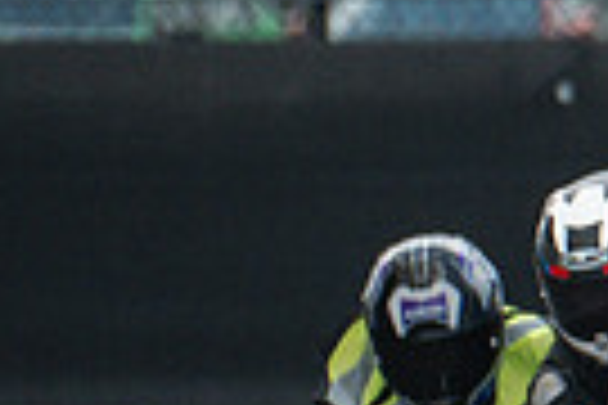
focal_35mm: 2583
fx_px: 43621
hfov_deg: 0.8
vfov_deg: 0.5
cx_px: 752
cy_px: 691
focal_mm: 400
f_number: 5.6
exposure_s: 1/1600
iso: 1600
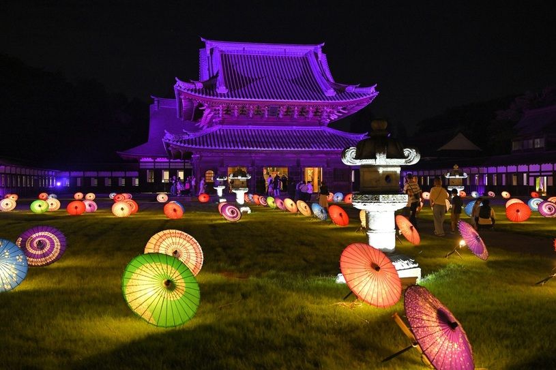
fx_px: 540
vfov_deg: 37.8
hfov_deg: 54.4
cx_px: 278
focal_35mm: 35
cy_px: 185
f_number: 4
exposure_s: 1/15
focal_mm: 35
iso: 2500
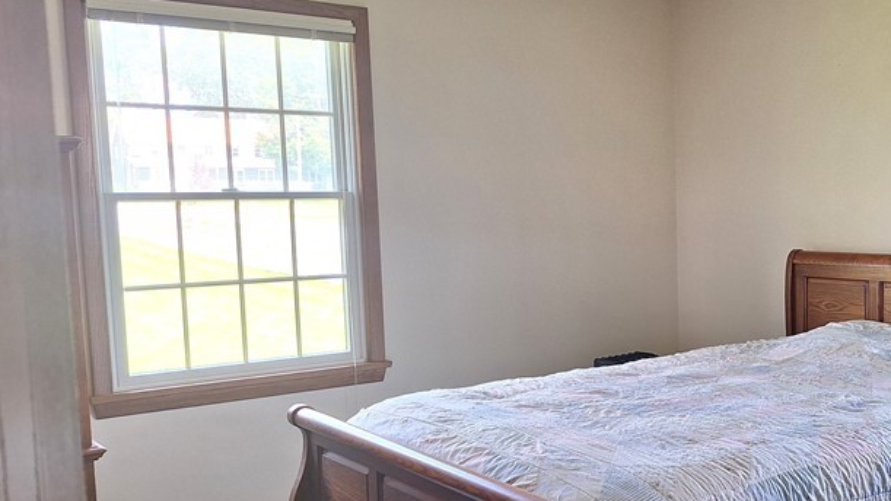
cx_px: 671
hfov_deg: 46.6
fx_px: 992
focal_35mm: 42
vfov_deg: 28.3
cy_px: 294
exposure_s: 1/60.2
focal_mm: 5.54
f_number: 1.8
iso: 80
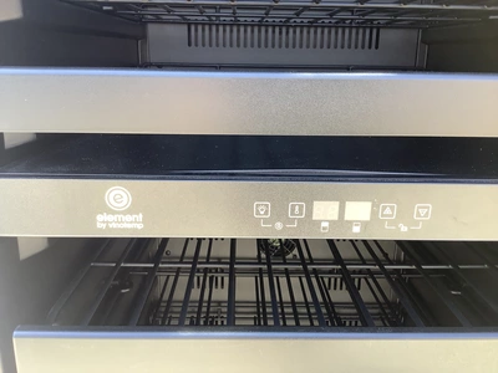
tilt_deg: -15.1
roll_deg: +1.2
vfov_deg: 45.4
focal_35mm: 31
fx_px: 446
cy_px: 186
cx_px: 249
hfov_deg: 58.4
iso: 50
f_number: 2.4
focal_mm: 3.3
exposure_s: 1/60
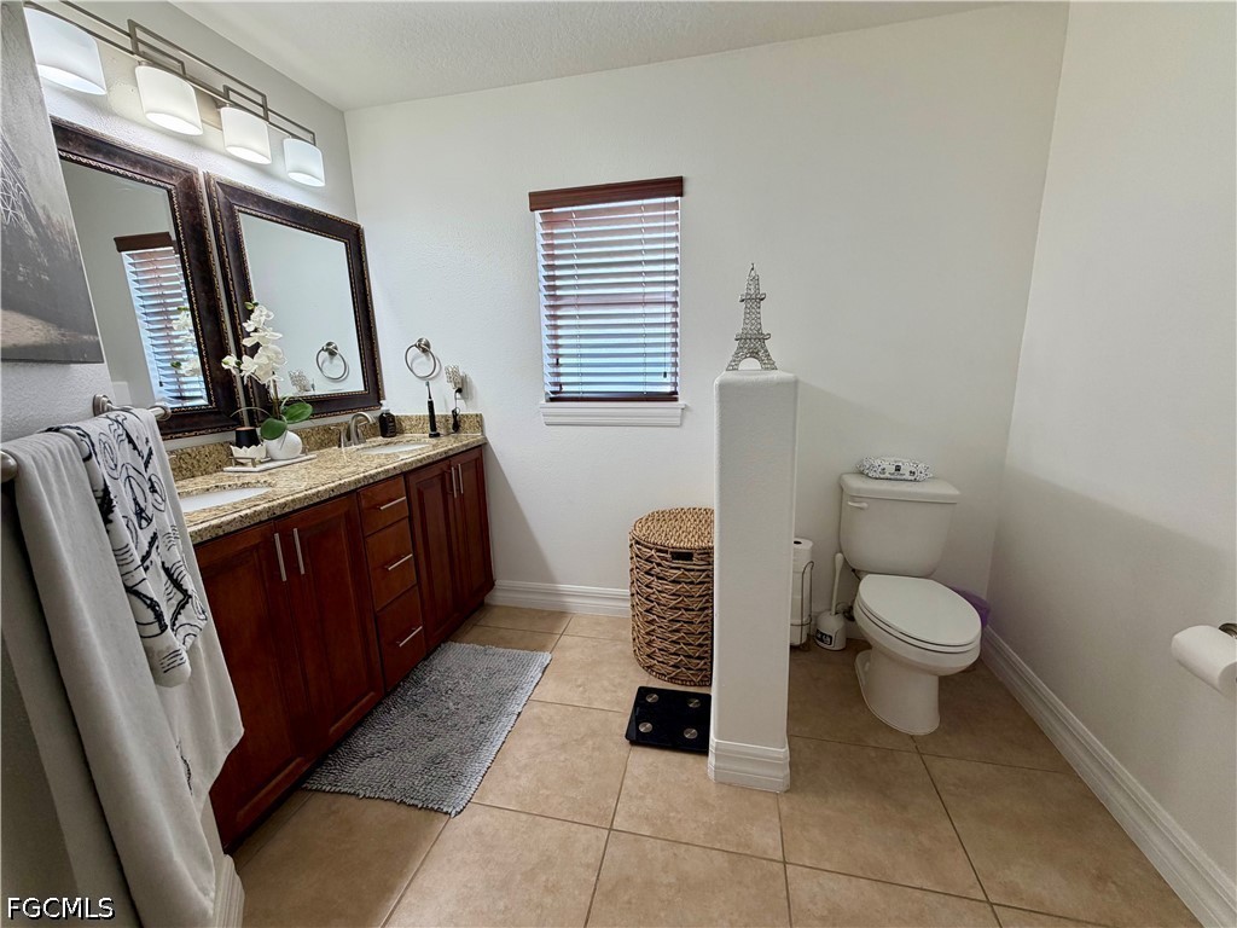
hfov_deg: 102.1
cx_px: 618
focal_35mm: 14
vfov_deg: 85.7
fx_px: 500
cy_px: 464
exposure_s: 1/120
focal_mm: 2.22
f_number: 2.2
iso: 100
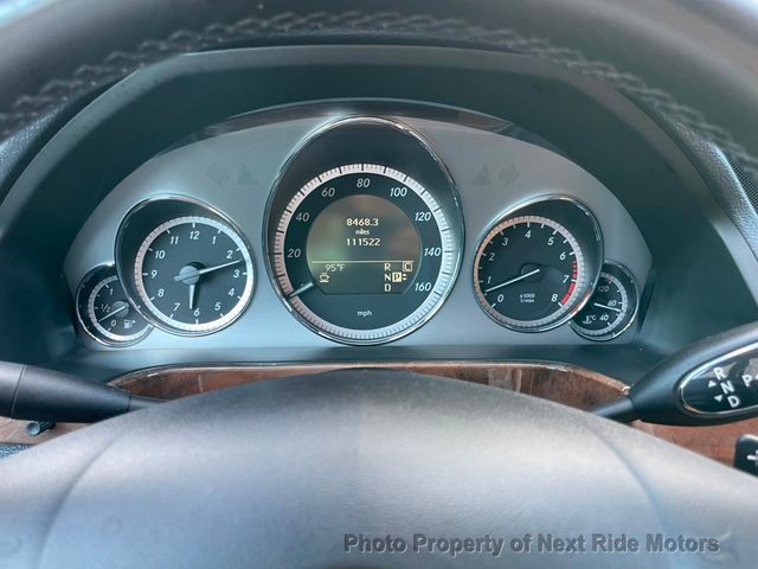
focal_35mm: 26
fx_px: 569
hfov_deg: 67.3
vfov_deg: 53.1
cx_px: 379
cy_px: 284
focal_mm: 4.2
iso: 125
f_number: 1.6
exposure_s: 1/85
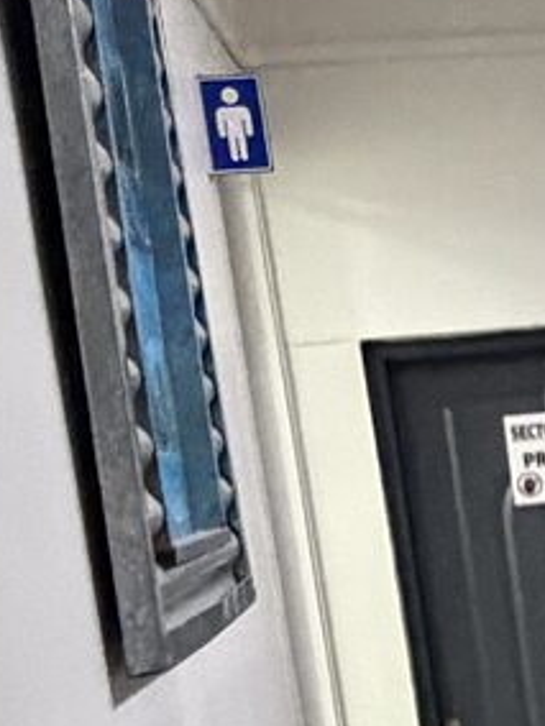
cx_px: 1108
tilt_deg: -9.2
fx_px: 2204
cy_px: 766
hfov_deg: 12.4
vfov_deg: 18.1
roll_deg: +4.0
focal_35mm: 105
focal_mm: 2.22
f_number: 2.2
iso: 800
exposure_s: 1/60
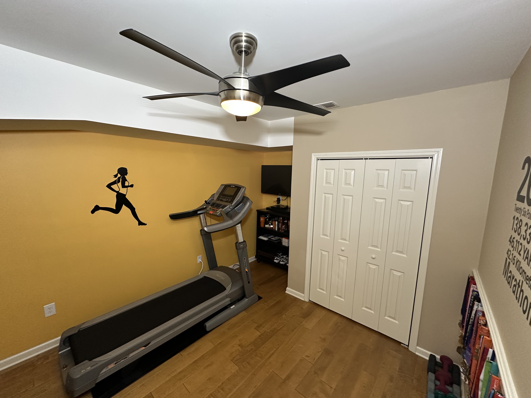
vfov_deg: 85.7
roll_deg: -2.3
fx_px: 215
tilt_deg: -6.5
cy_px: 199
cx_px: 266
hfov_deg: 102.1
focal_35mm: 14
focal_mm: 2.22
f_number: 2.2
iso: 200
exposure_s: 1/60
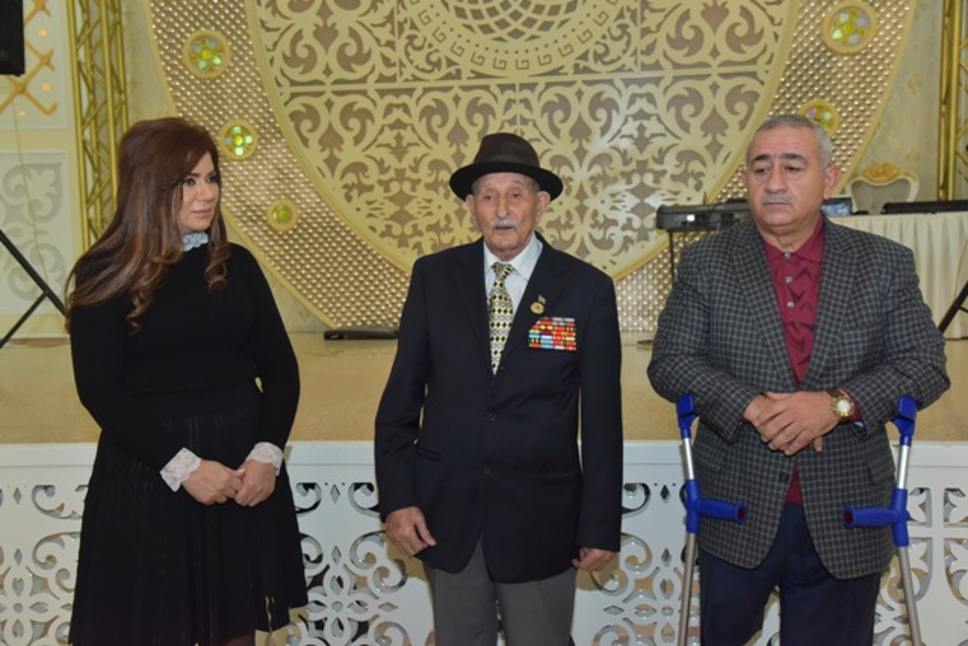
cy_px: 323
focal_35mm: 44
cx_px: 484
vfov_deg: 30.5
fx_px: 1183
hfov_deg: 44.5
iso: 1250
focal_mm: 44
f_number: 6.3
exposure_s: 1/125
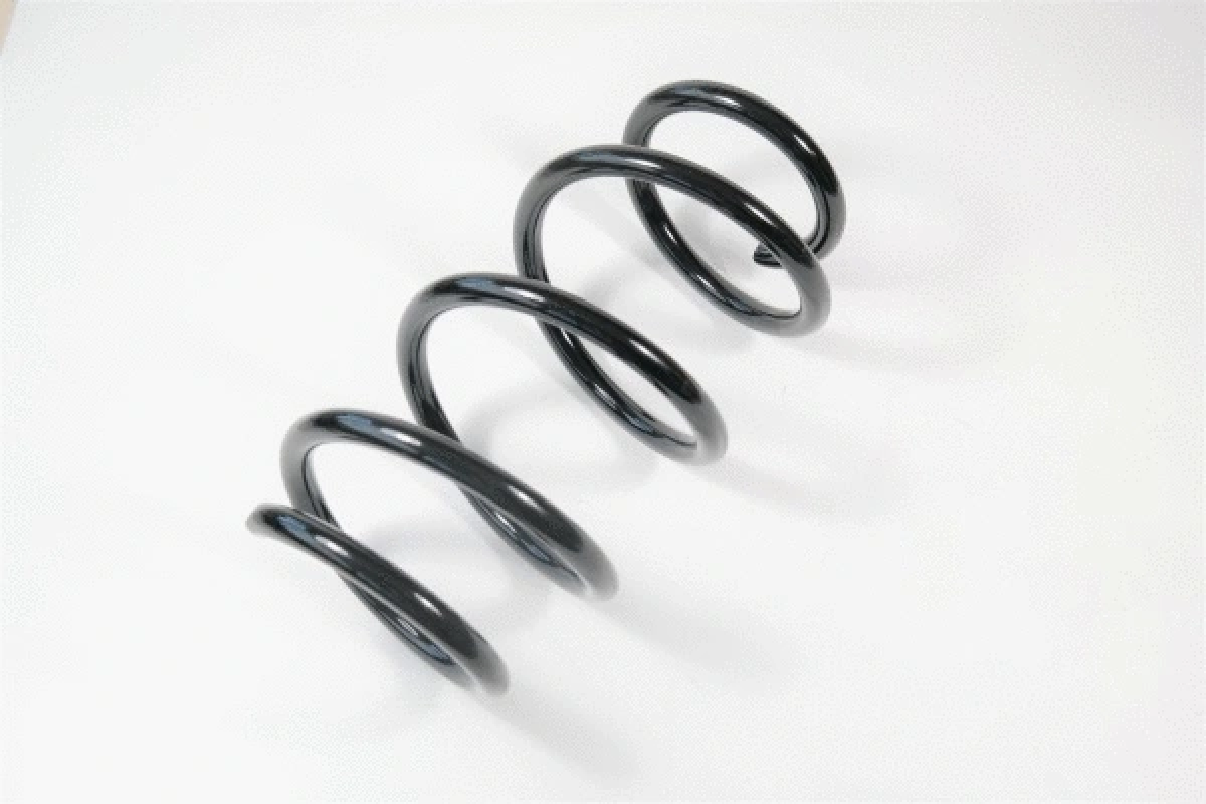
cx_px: 603
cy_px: 402
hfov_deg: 42.7
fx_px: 1541
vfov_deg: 29.2
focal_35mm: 46
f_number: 4.5
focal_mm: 30
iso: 200
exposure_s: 1/50
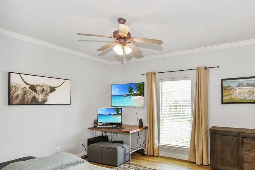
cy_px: 103
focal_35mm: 22
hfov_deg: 78.1
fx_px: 156
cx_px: 147
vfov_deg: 56.7
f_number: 8
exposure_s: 1/6
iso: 100
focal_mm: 12
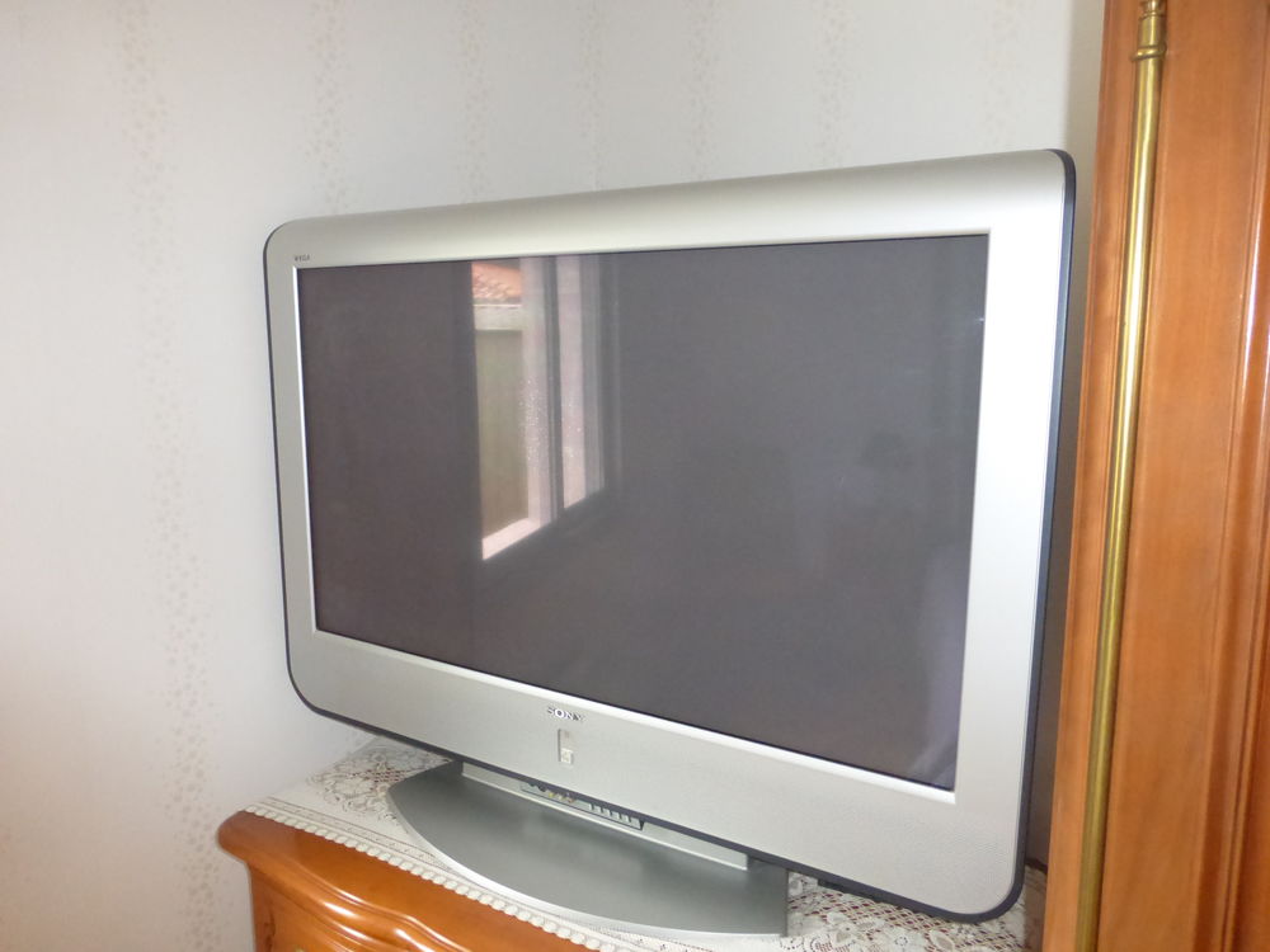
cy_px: 476
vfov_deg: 56.8
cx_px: 635
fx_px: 881
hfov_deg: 71.6
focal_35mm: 24
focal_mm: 4.3
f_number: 3.3
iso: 800
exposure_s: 1/60
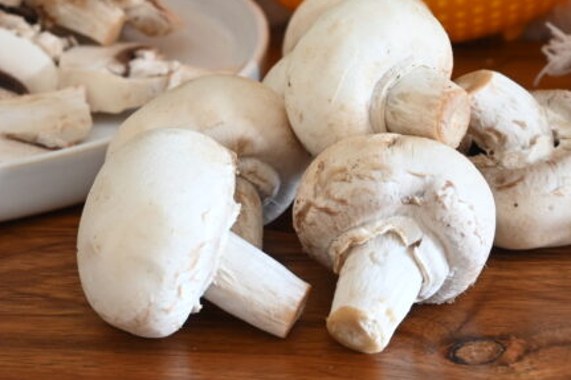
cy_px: 120
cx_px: 232
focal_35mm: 112
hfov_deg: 18.3
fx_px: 1776
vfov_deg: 12.2
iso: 200
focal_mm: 45
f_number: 9
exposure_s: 1/6
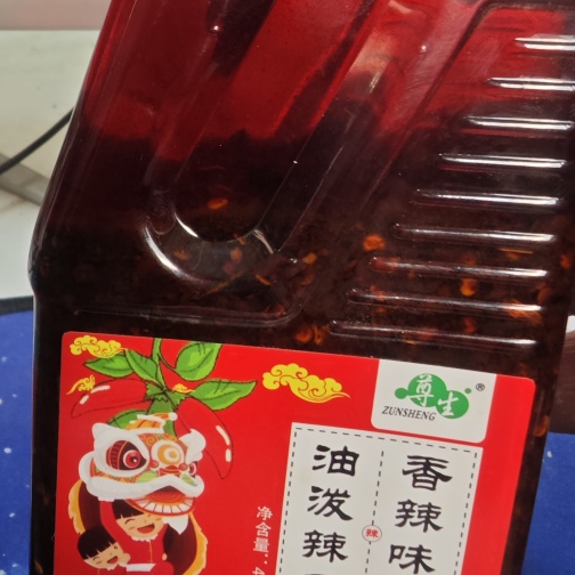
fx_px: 808
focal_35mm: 43
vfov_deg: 38.0
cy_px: 132
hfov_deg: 39.1
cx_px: 334
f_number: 1.8
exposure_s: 1/37.4
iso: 50
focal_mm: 2.03
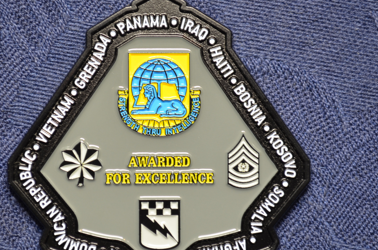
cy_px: 136
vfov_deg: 12.7
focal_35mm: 108
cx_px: 177
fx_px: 1128
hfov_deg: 19.0
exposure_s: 1/2.5
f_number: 8
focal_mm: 55
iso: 160
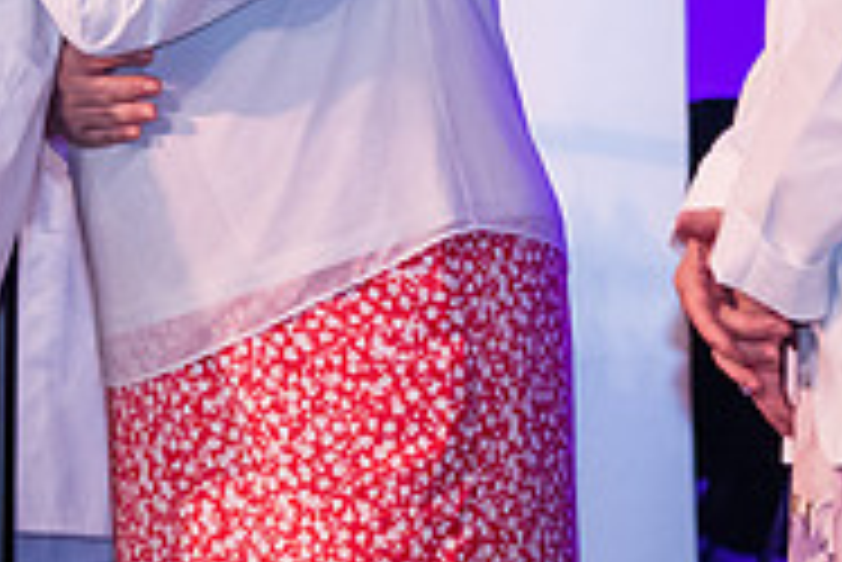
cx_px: 401
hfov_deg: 7.0
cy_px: -254
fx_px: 6905
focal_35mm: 295
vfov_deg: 4.6
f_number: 3.2
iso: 2500
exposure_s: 1/200
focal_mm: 95
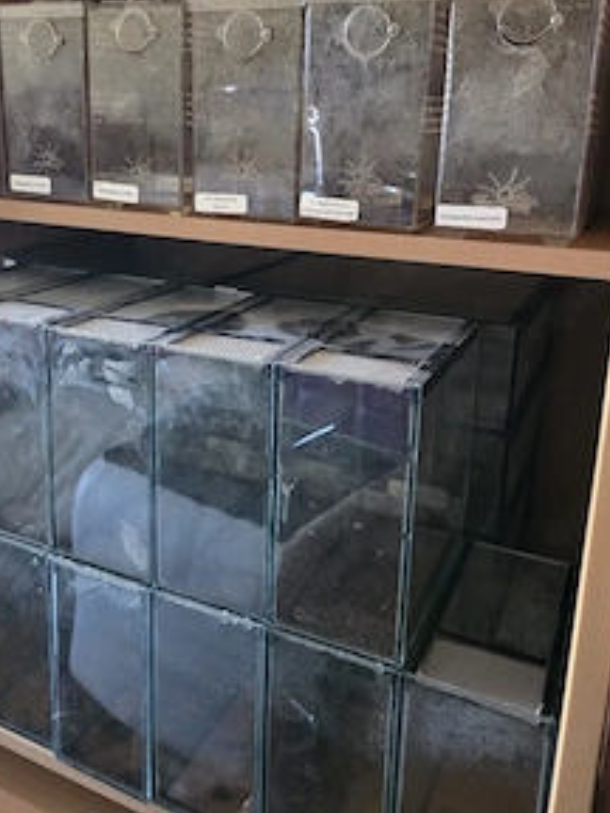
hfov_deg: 44.0
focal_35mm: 32
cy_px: 294
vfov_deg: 56.0
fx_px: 752
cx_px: 254
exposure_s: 1/50.3
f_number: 1.7
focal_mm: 6.3
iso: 1600
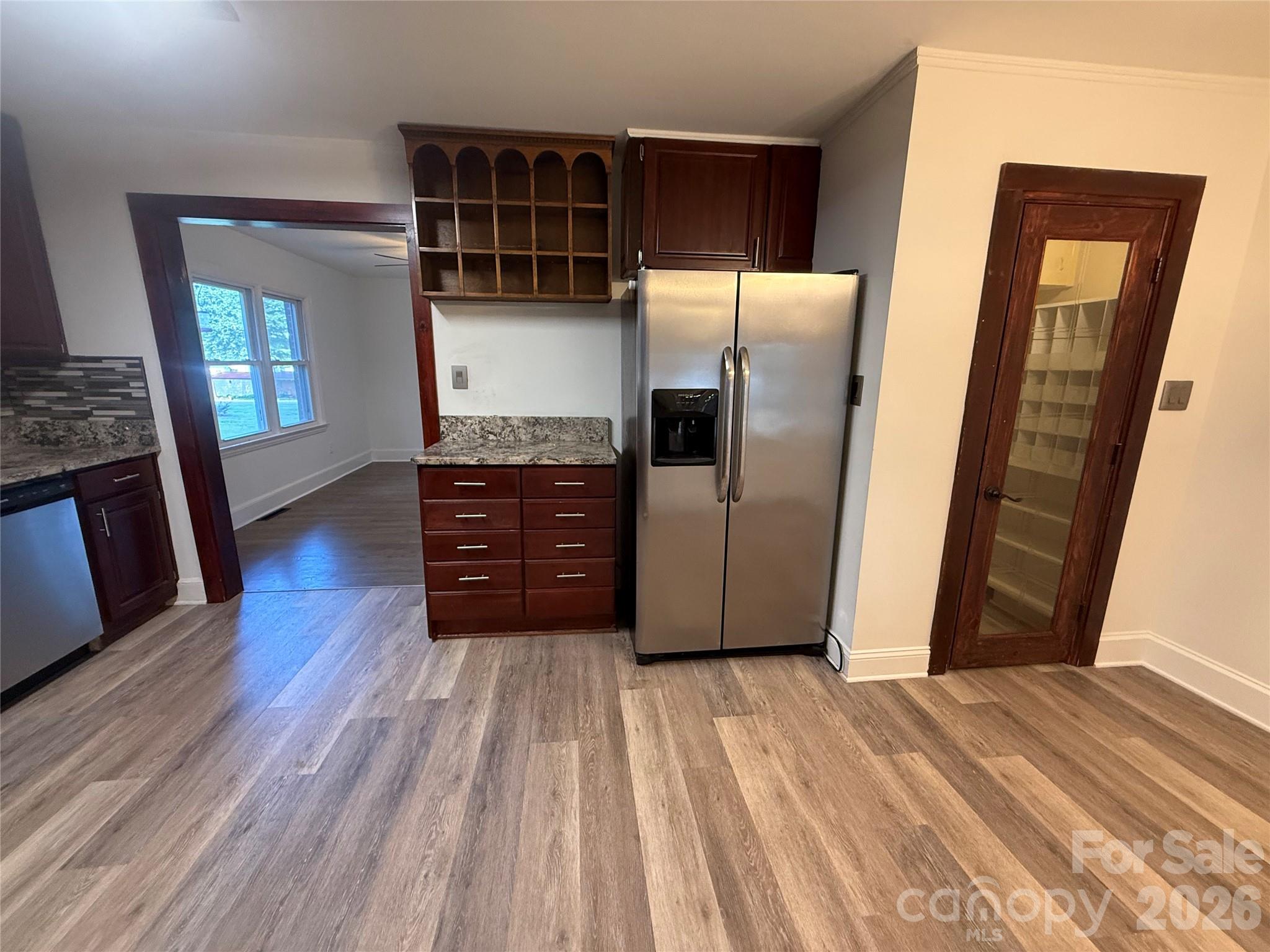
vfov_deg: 85.7
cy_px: 476
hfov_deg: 102.1
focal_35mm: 14
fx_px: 514
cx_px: 635
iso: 320
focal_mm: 2.22
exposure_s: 1/60
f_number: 2.2
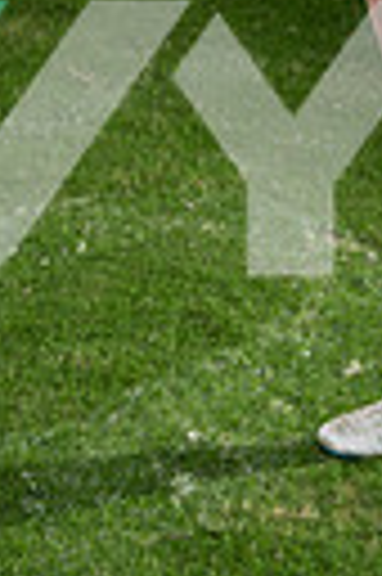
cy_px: -176
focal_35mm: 109
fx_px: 1739
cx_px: 409
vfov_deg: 17.6
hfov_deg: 12.3
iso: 160
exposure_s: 1/250
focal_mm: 31
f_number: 4
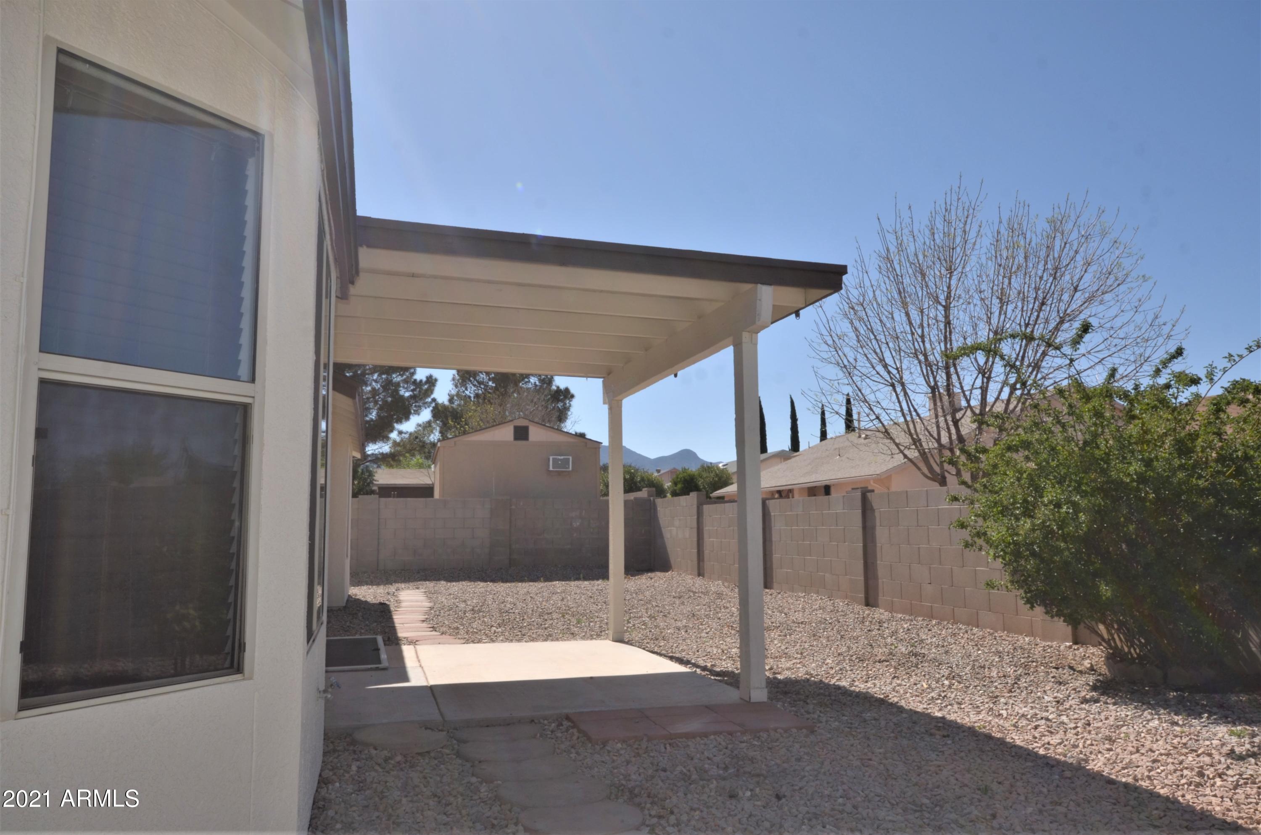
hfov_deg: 73.9
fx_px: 839
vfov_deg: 52.9
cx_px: 630
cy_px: 418
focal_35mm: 24
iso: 100
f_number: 18
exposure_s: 1/250
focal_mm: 16
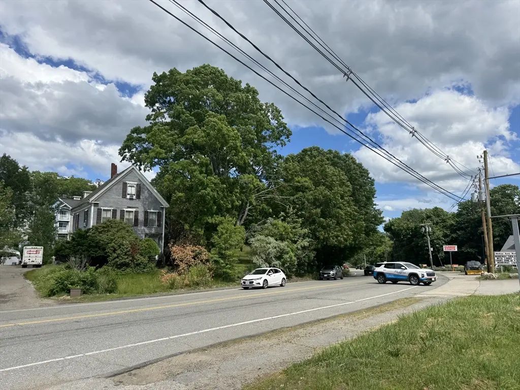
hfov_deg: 71.6
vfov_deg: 56.8
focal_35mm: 24
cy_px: 195
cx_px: 260
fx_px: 361
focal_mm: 6.76
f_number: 1.78
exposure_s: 1/5348
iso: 80
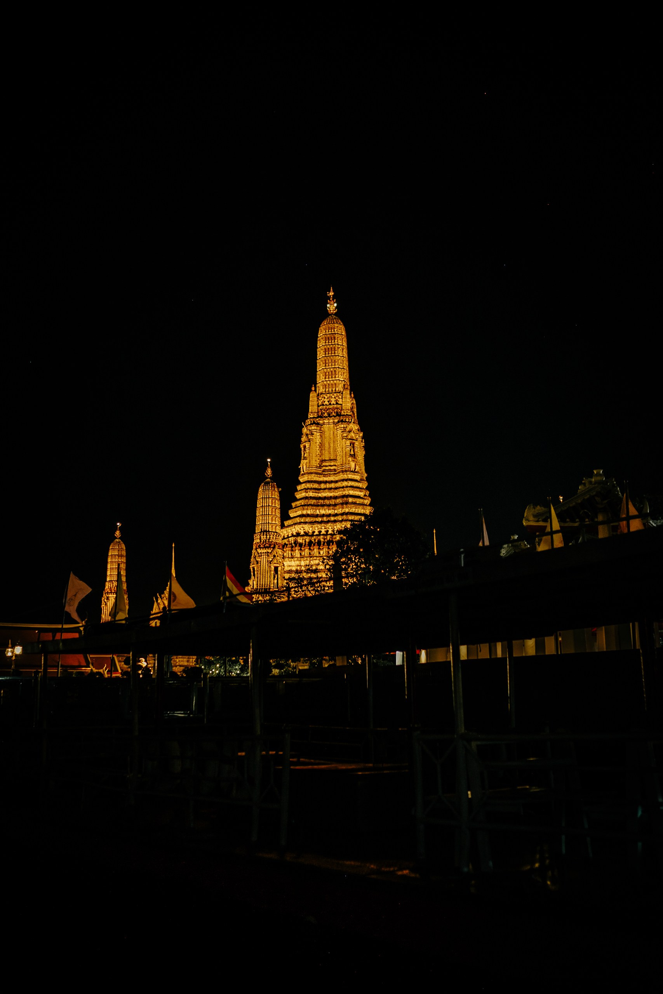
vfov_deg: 54.4
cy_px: 497
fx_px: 967
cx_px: 332
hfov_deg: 37.9
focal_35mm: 35
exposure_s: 1/125
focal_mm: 23
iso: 800
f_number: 2
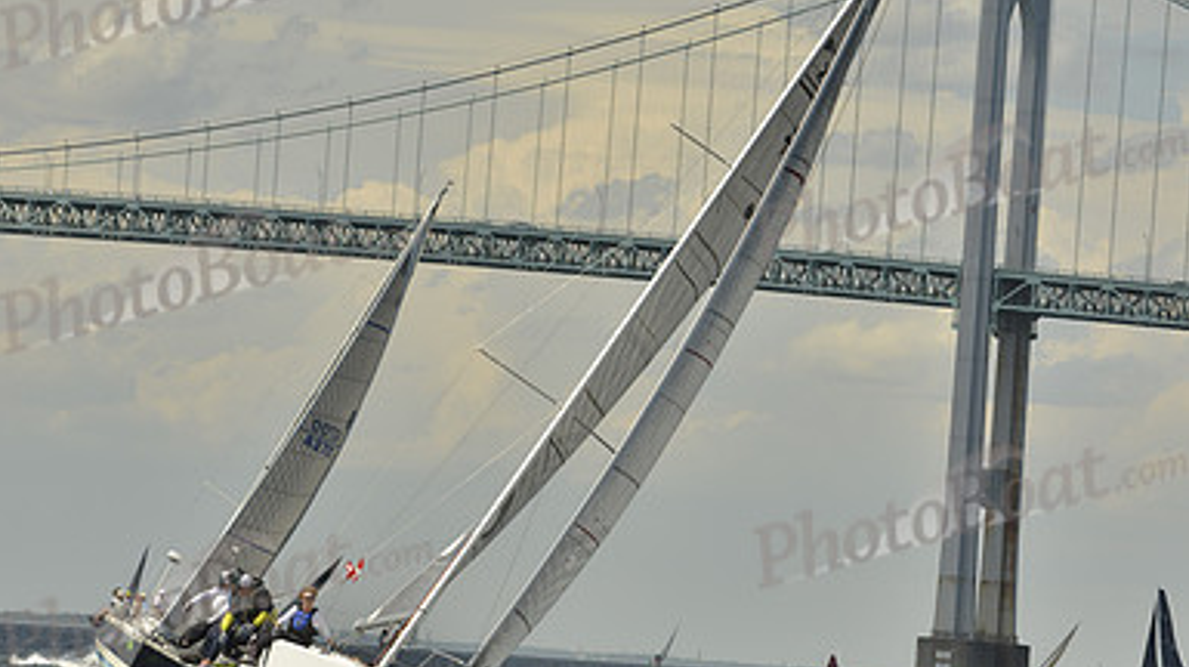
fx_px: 7467
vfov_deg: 5.1
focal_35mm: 237
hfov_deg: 9.1
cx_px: 594
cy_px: 392
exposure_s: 1/1600
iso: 280
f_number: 9
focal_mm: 150
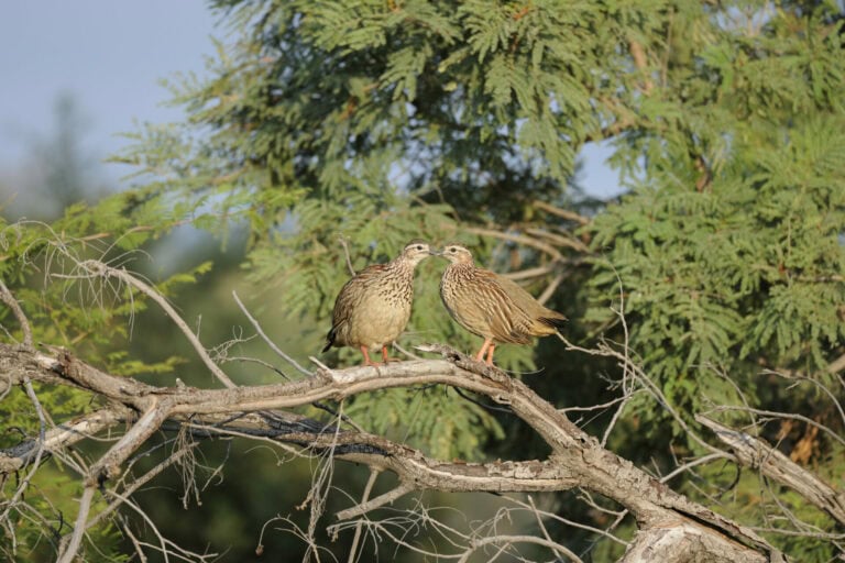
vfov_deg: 3.4
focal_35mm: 400
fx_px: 9388
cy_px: 282
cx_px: 422
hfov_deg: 5.2
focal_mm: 400
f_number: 4.5
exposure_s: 1/800
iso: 320
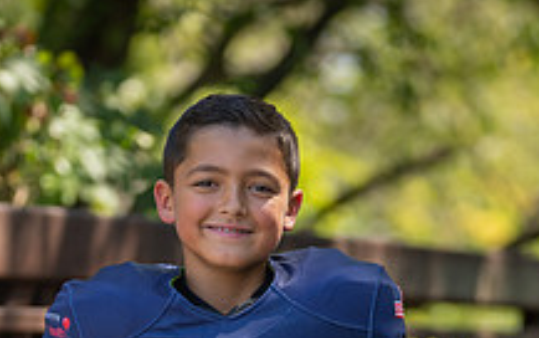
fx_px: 4748
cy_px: 450
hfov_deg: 6.5
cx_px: 289
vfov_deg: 4.1
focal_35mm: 323
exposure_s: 1/320
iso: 100
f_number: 2.8
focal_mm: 112
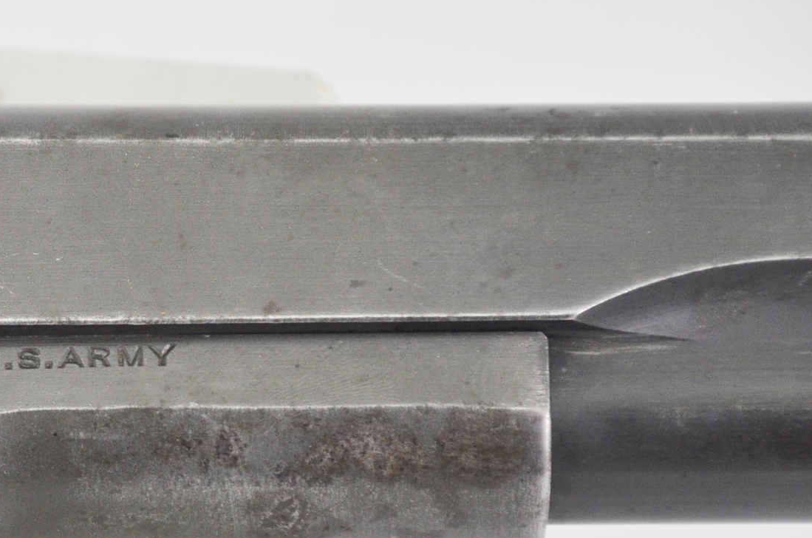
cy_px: 394
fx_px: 10222
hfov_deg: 4.5
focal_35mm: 454
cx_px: -55
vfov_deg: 3.0
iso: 800
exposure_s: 1/250
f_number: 5.6
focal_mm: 135
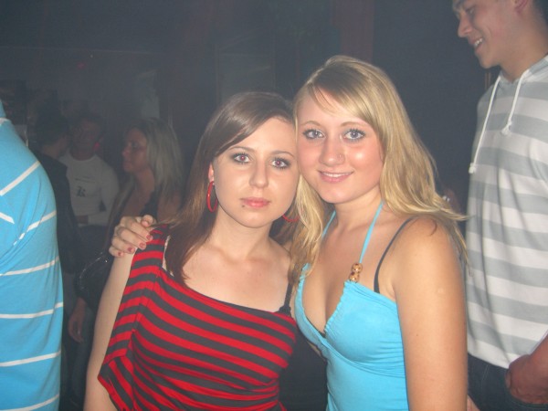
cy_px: 206
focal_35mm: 38
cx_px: 274
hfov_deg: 49.0
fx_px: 602
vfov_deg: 37.7
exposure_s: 1/60
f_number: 2.8
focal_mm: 7.9
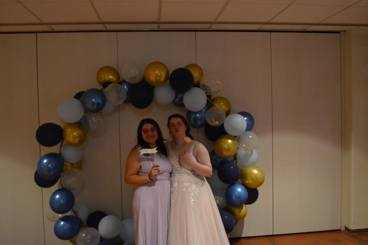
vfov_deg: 43.6
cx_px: 184
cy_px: 122
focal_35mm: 30
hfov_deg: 61.9
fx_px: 307
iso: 3200
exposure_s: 1/60
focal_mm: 20
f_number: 3.5
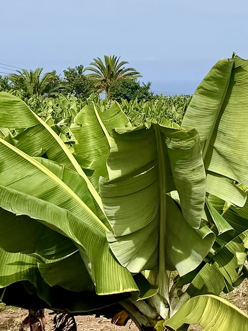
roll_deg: +1.1
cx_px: 473
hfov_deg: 15.2
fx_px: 773
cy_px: 63
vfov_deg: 23.7
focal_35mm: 81
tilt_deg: +0.7
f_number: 1.78
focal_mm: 6.76
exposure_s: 1/9091
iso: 80
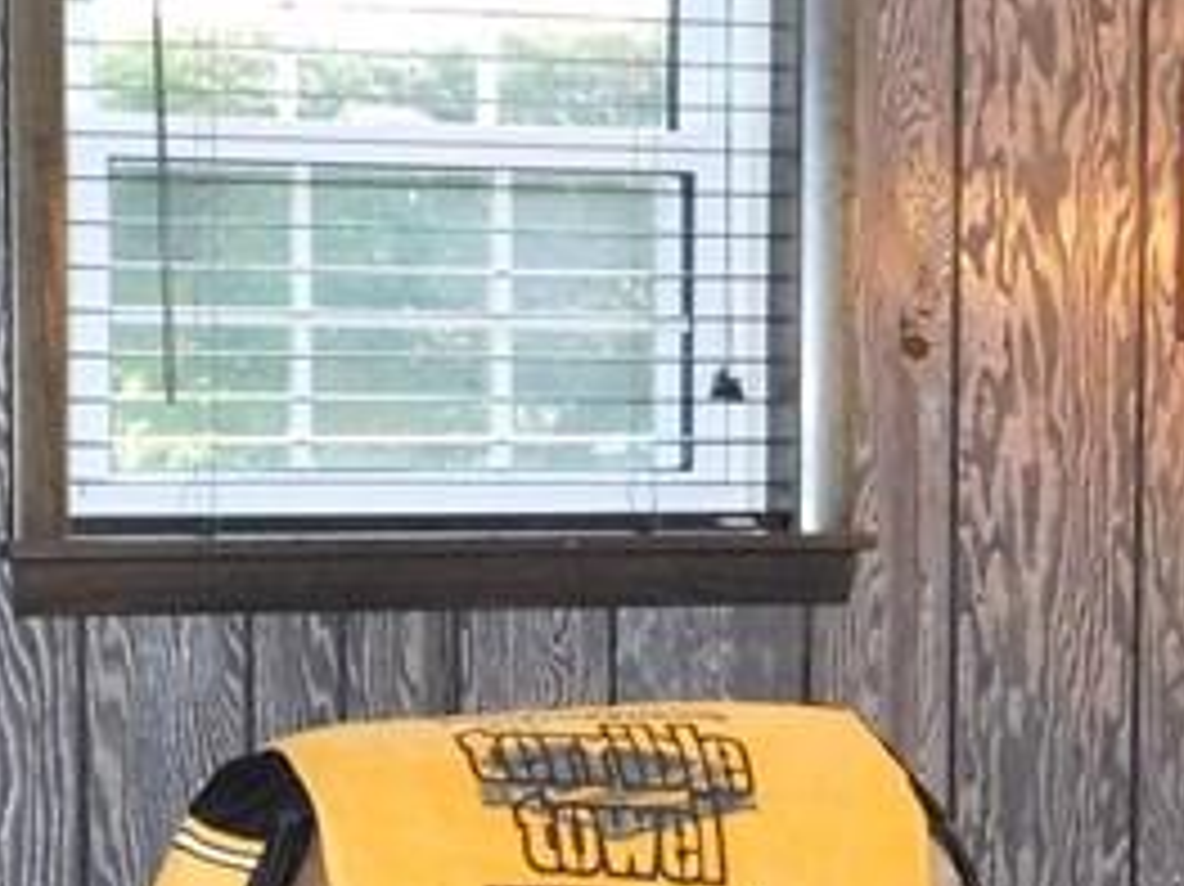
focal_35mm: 140
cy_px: 1133
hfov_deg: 14.1
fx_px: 4786
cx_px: 554
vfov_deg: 10.4
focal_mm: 6.3
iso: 900
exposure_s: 1/30
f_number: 3.5
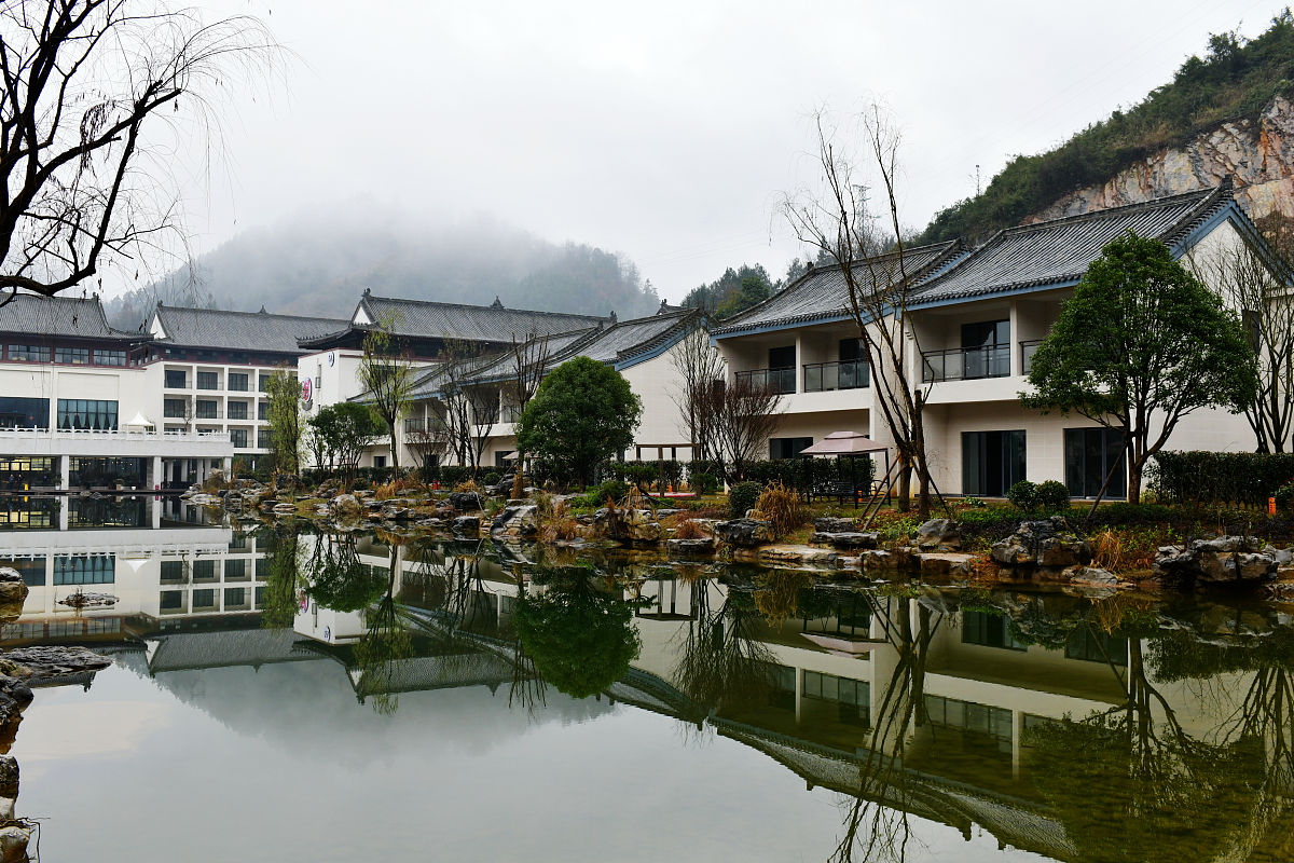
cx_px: 647
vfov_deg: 37.9
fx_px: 1258
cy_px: 432
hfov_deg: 54.4
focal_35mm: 35
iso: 500
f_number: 8
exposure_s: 1/125
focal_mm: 35
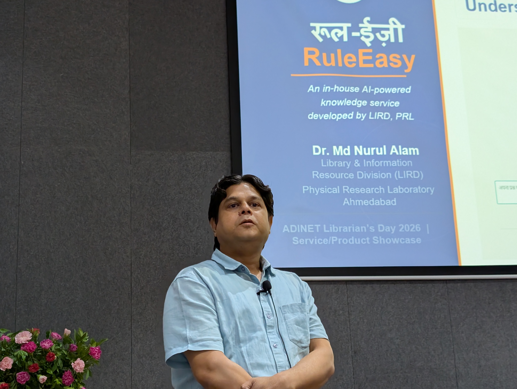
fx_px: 733
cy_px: 194
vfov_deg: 29.7
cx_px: 258
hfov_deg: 38.9
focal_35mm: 49
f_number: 1.68
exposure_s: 1/129
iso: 403
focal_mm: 6.9
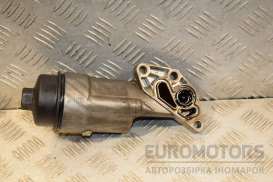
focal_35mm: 78
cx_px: 136
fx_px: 591
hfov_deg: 26.0
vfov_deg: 17.5
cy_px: 91
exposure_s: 1/200
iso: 800
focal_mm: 52
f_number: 5.6
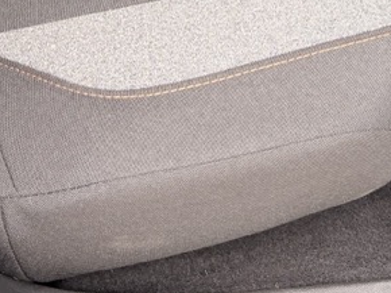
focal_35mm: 106
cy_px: -336
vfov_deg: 12.0
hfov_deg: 18.5
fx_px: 1196
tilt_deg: -40.0
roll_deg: -4.9
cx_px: 147
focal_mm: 6.76
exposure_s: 1/83
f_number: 1.78
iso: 200
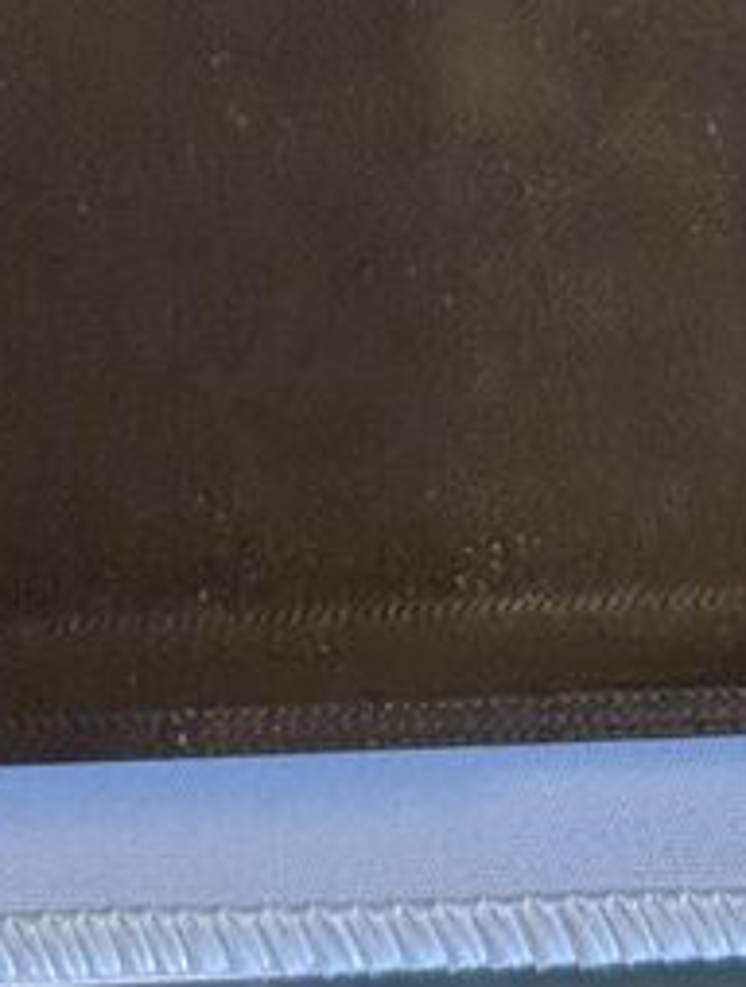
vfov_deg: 10.7
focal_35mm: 151
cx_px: -72
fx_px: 4317
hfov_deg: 9.8
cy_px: -1535
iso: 361
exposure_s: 1/194
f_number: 1.68
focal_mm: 6.9
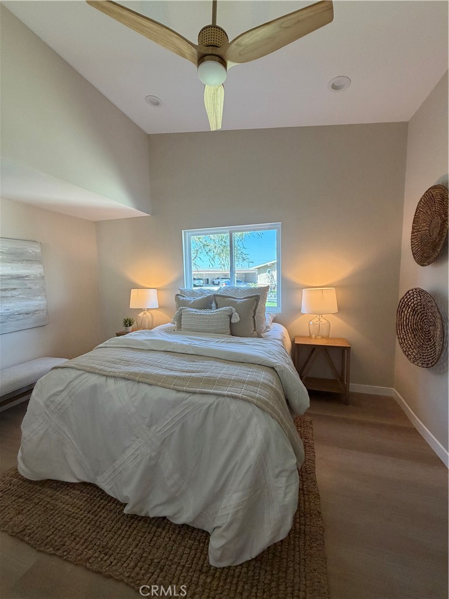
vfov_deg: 102.1
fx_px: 242
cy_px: 300
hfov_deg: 85.7
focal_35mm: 14
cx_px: 224
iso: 250
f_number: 2.2
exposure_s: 1/120
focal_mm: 2.22
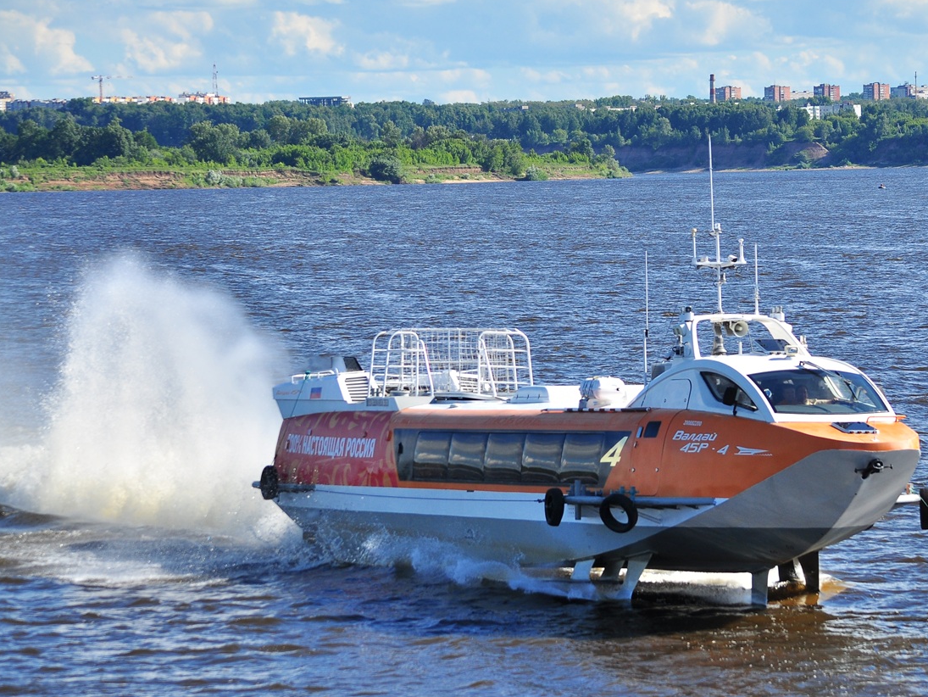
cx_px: 586
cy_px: 333
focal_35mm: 385
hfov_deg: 5.2
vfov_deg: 3.9
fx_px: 10315
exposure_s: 1/1600
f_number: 5.6
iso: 200
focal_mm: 195
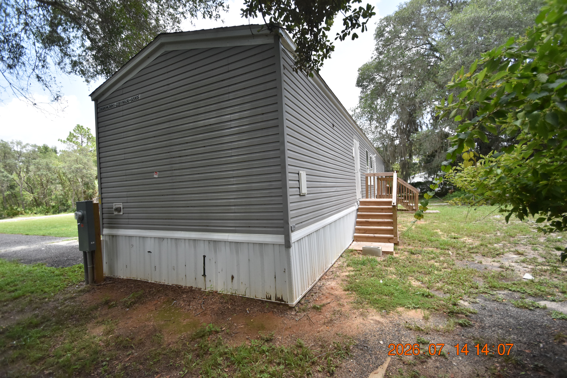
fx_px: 236
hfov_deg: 100.4
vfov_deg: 77.3
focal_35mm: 15
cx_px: 284
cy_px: 189
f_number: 3.5
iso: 800
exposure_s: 1/3000
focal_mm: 10
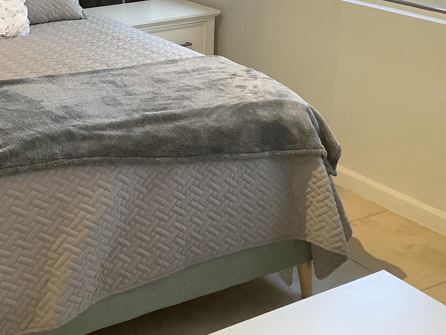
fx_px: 799
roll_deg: -0.1
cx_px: 78
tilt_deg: -15.8
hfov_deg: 30.3
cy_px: 46
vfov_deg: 23.2
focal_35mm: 62
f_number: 2.4
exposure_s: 1/60
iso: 320
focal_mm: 3.3
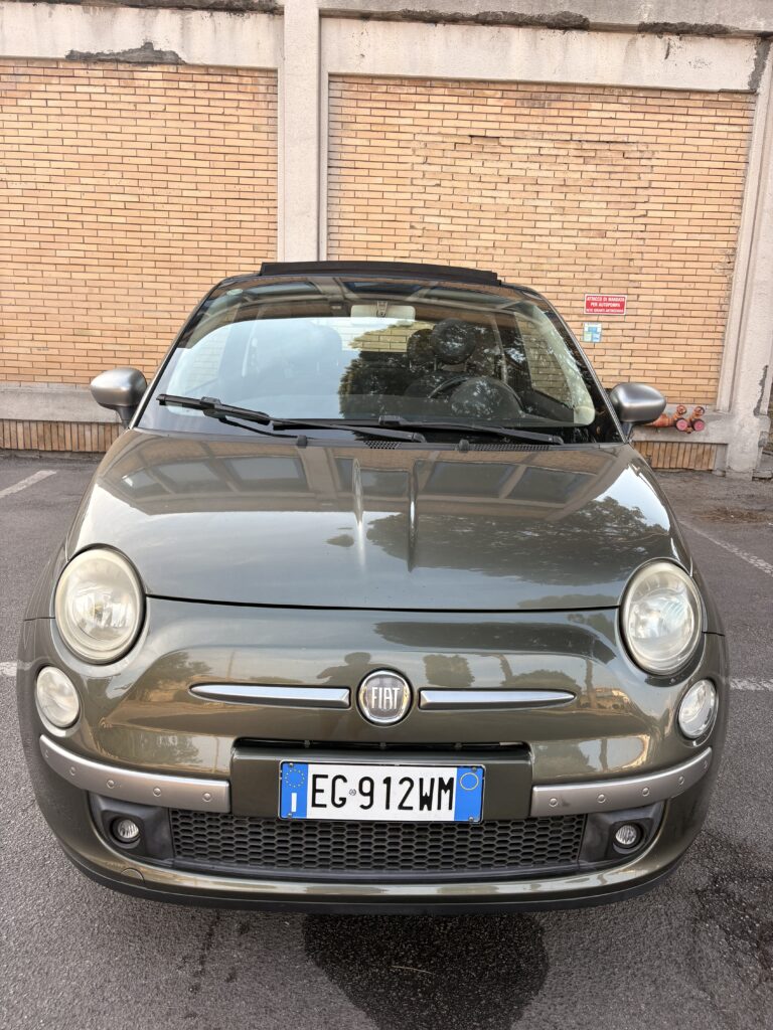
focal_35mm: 26
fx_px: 774
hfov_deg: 53.1
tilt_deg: -11.7
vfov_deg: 67.3
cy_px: 515
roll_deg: -1.9
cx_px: 386
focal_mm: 5.96
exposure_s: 1/386
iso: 50
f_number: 1.6
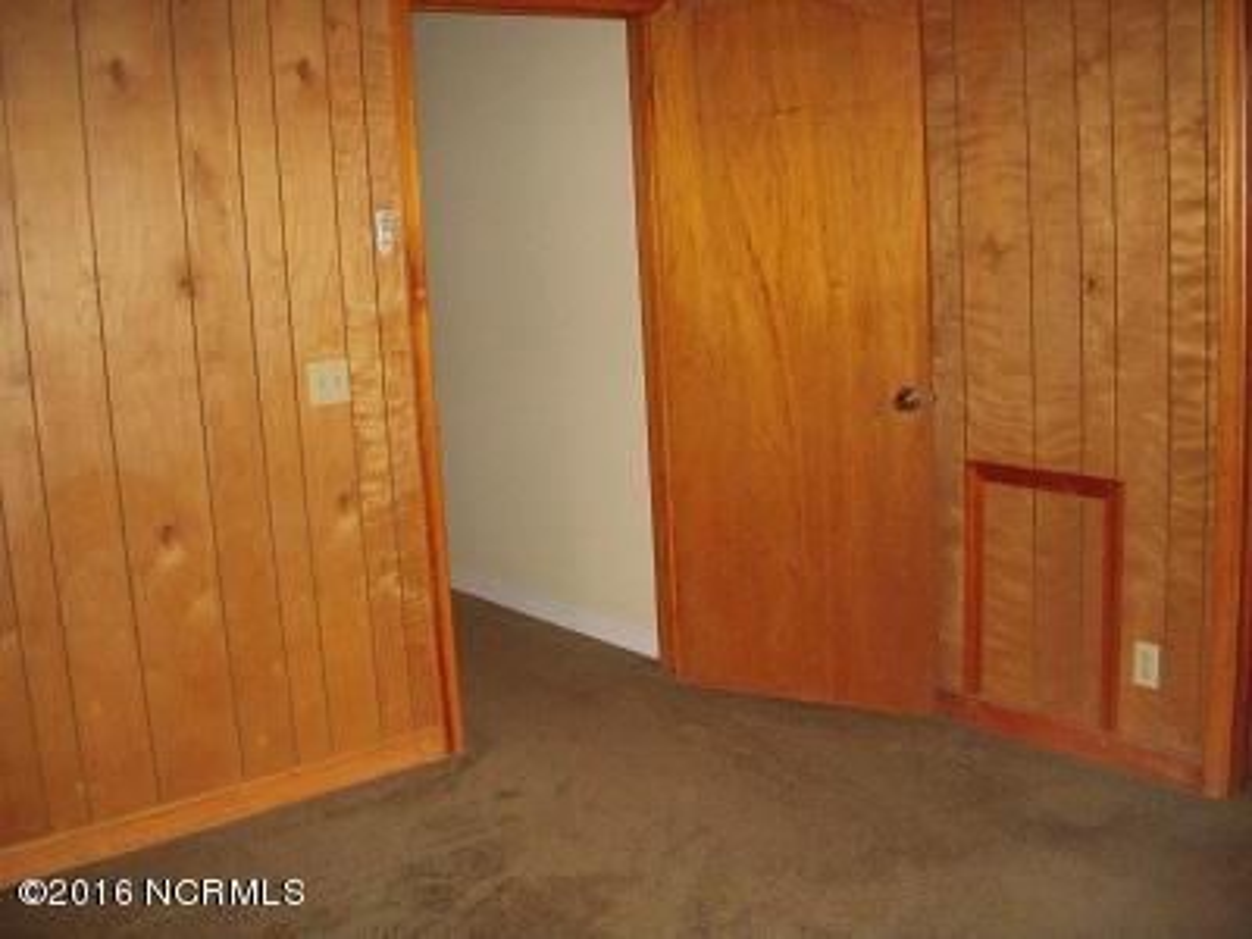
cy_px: 470
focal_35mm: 38
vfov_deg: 37.7
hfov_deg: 49.0
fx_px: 1374
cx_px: 626
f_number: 3.3
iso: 640
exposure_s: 1/200
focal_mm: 6.3
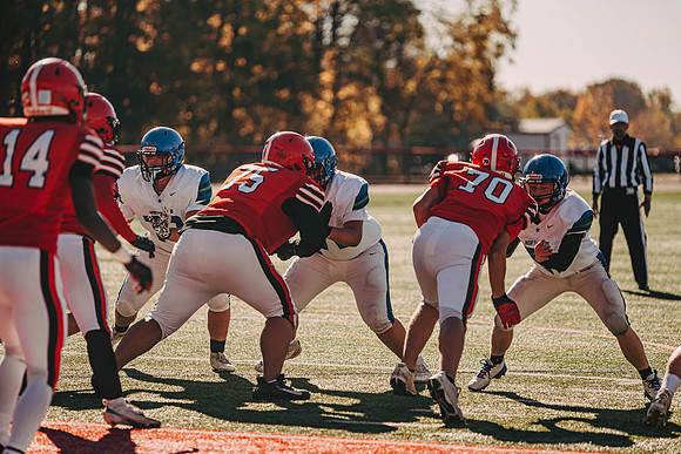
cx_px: 340
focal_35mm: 190
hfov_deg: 10.8
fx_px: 3595
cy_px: 227
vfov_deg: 7.2
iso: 250
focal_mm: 190
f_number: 3.2
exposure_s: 1/2500
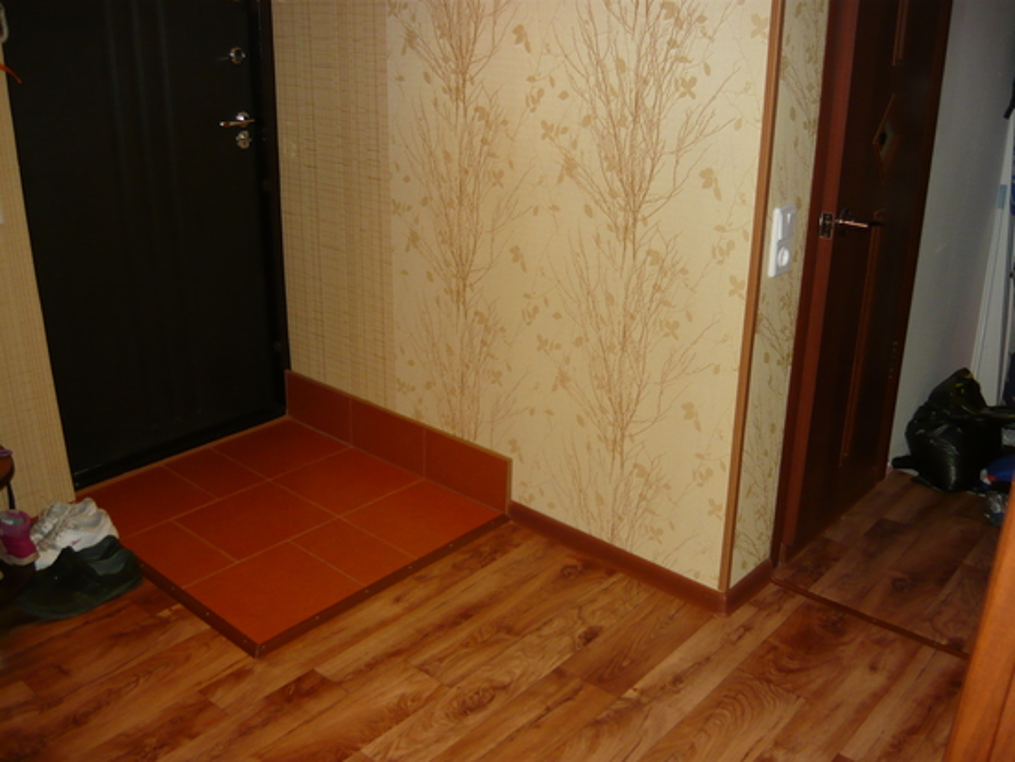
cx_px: 508
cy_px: 381
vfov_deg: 43.0
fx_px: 968
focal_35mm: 33
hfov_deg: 55.3
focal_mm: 5.5
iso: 160
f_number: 2.8
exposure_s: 1/30
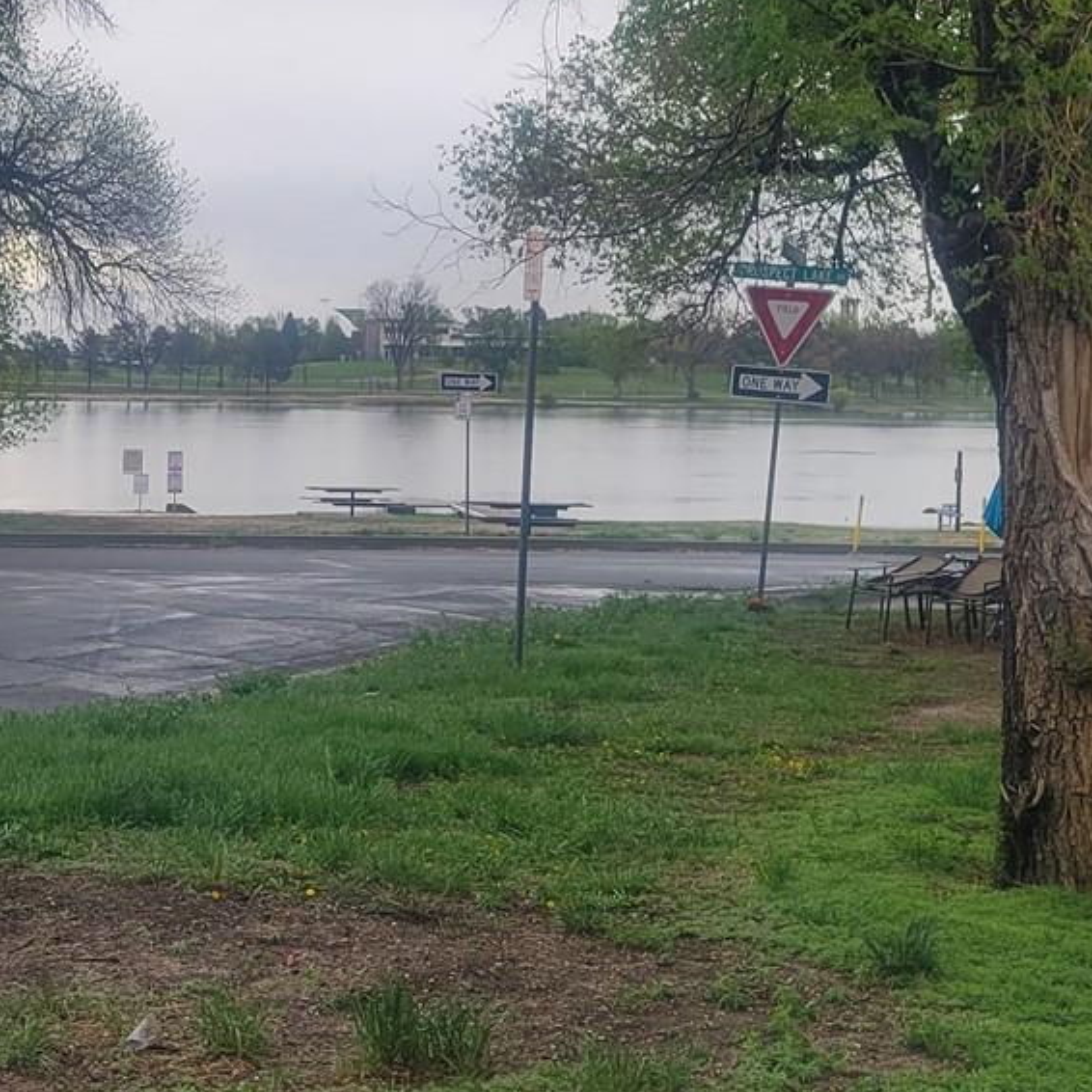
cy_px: 367
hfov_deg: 26.2
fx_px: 2320
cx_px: 274
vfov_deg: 26.3
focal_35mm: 65
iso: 40
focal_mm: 5.4
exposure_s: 1/273
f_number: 1.8
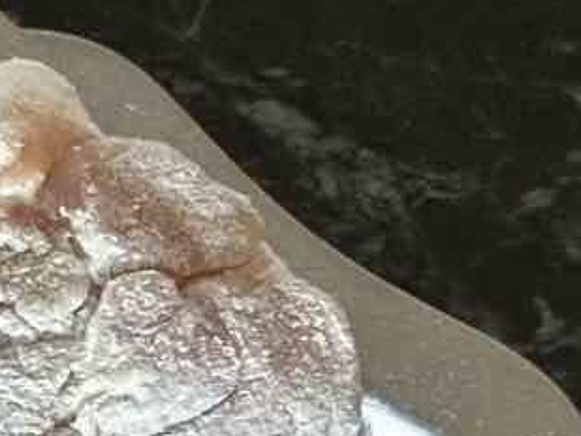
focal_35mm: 298
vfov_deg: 4.9
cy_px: 778
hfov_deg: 6.4
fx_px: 5004
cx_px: -728
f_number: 1.78
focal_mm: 6.86
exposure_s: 1/40
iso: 500
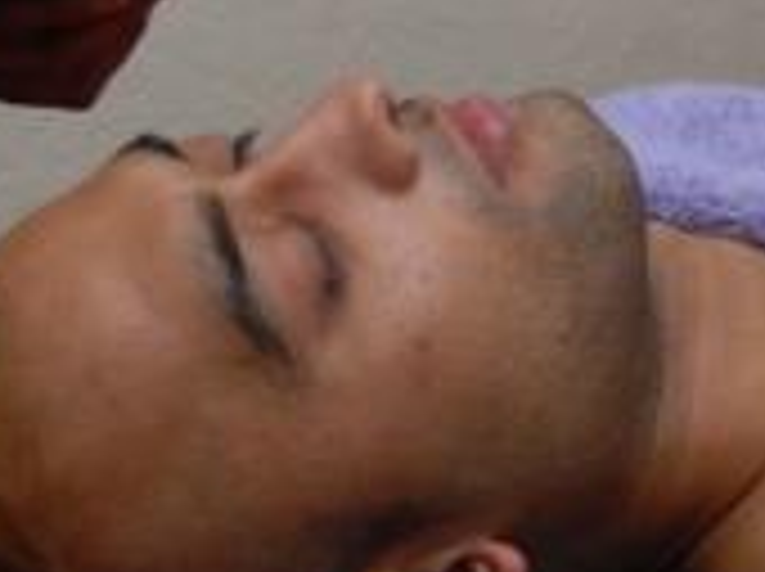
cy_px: 162
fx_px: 2610
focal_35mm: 118
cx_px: 513
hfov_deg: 16.6
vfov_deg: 12.5
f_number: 5
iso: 200
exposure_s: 1/60
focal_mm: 31
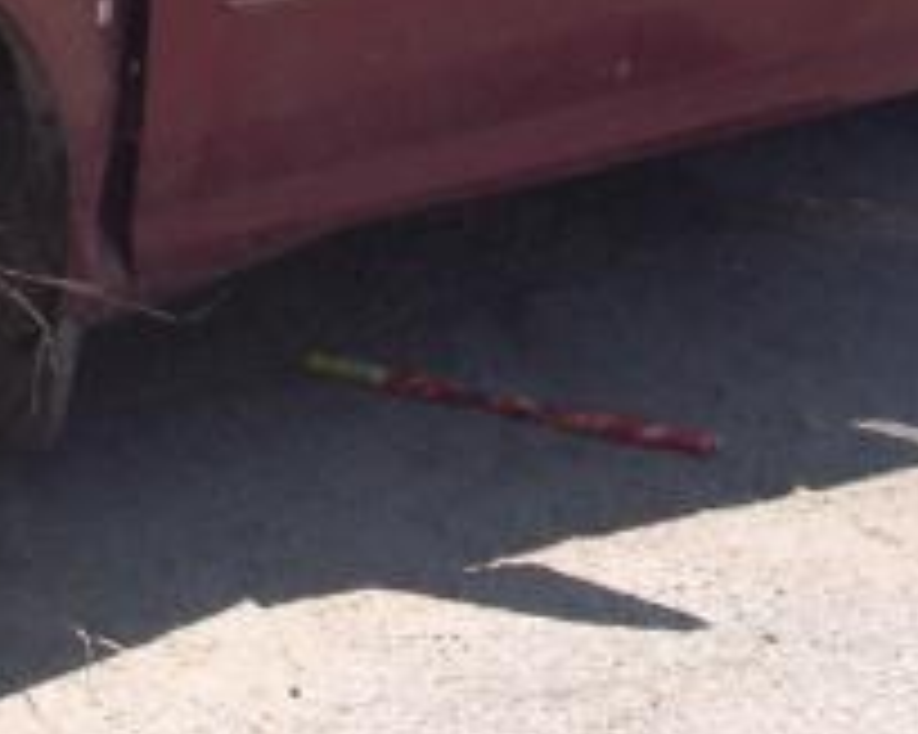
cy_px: -180
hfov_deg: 13.5
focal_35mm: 138
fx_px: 3748
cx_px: -220
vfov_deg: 10.9
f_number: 7.8
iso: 80
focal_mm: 6.3
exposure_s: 1/125
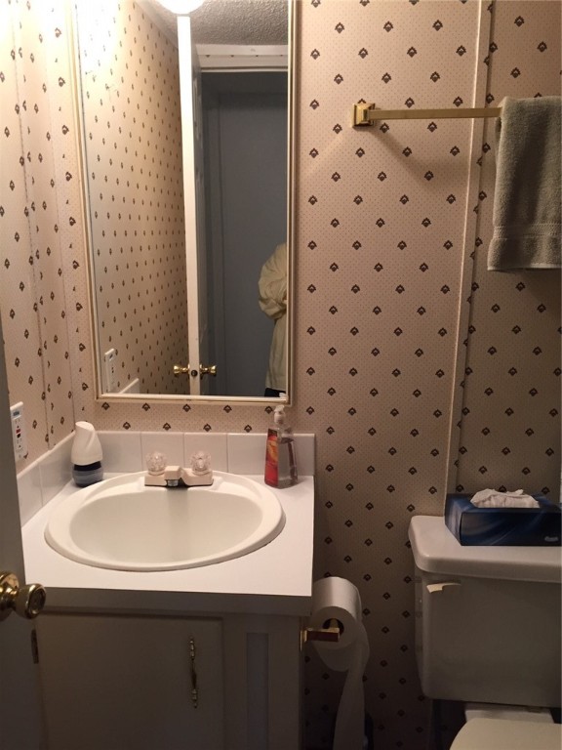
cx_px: 281
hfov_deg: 48.2
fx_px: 628
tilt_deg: -15.1
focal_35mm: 29
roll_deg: +0.7
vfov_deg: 61.7
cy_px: 375
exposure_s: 1/30
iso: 100
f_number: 2.2
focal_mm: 4.15
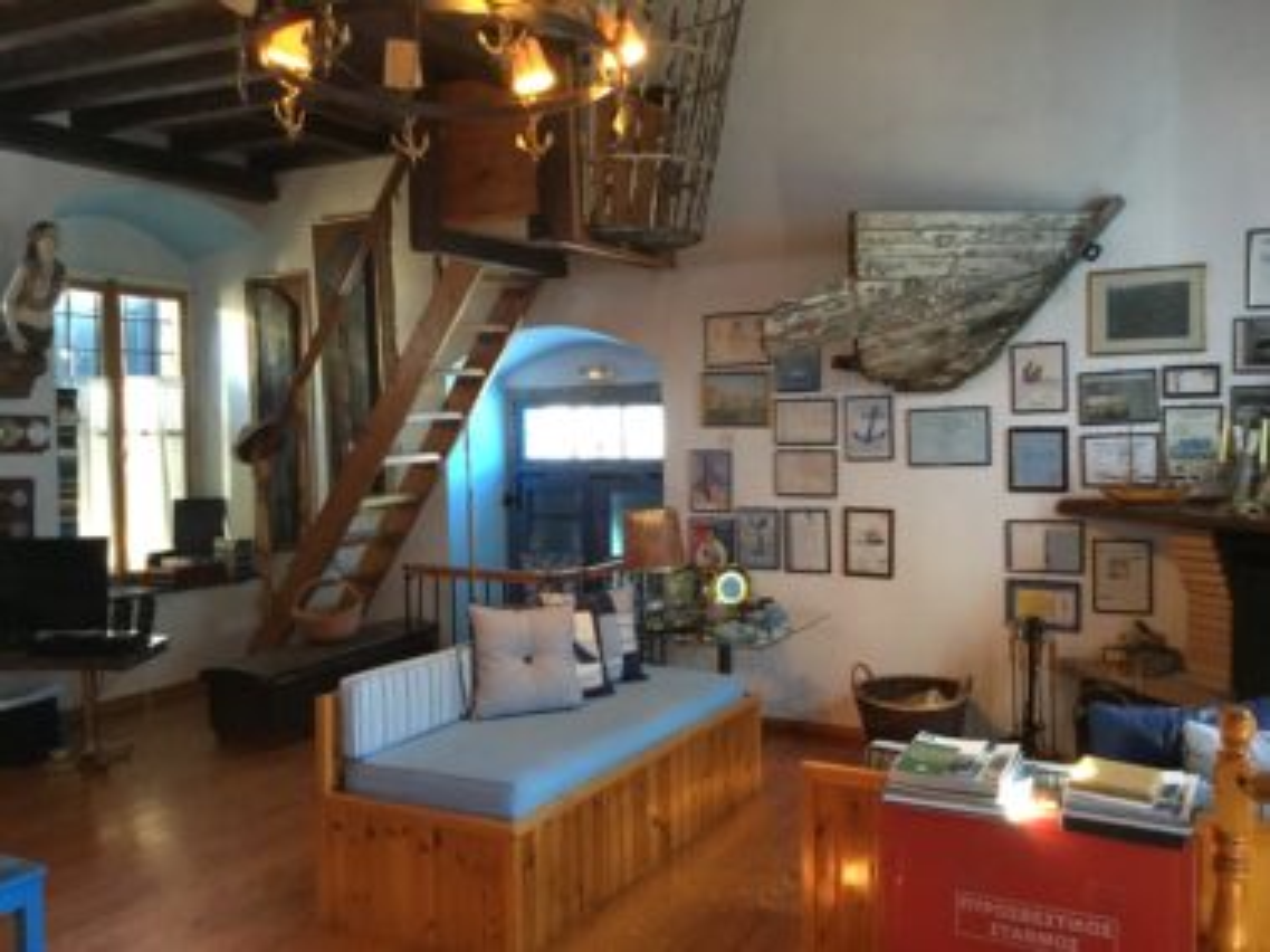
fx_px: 1137
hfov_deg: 58.4
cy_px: 476
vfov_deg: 45.4
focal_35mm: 31
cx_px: 635
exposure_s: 1/17
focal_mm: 3.3
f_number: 2.4
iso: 250
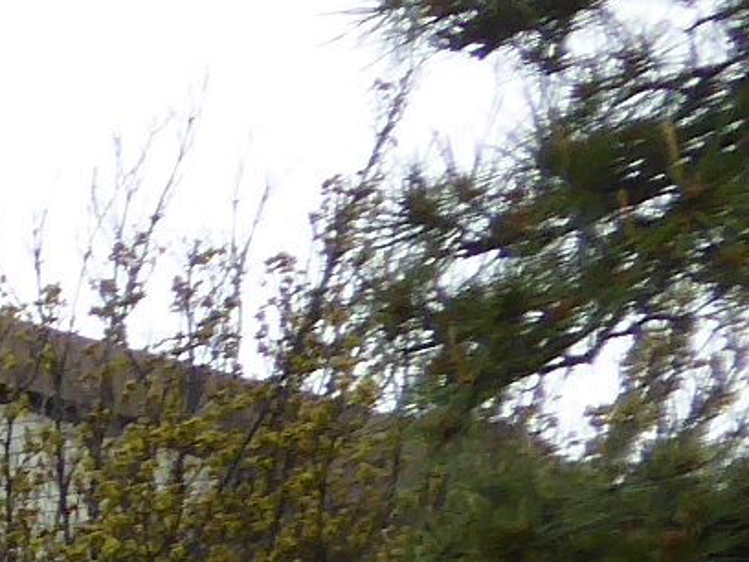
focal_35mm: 157
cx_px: -1595
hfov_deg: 9.5
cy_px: 1462
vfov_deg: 8.4
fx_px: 3397
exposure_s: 1/500
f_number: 3.3
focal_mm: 4.3
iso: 100
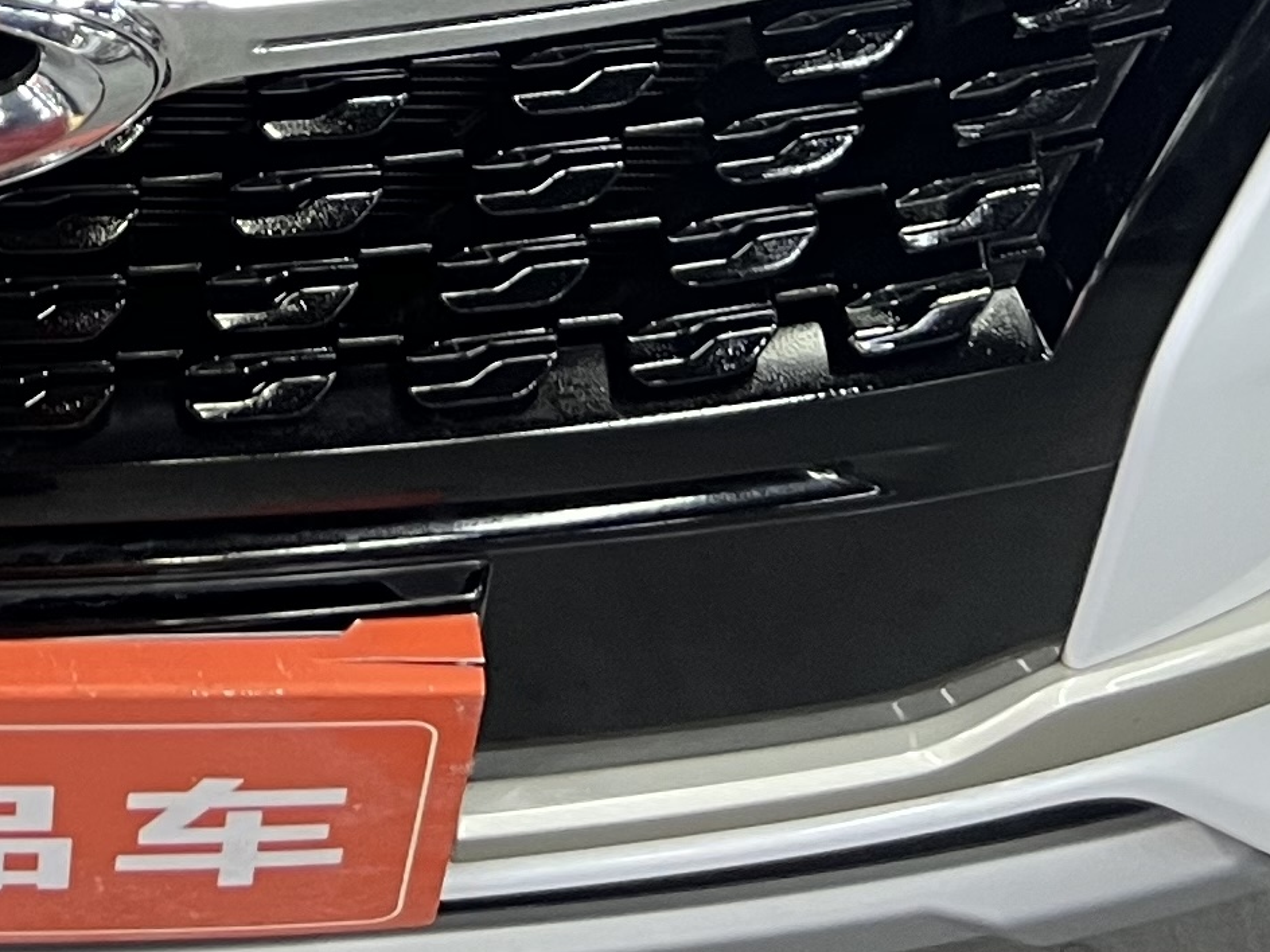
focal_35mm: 111
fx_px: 4072
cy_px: -828
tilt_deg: -39.2
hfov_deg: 17.0
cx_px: -245
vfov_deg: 12.1
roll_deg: +2.4
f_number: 1.5
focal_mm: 5.7
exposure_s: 1/50
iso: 160
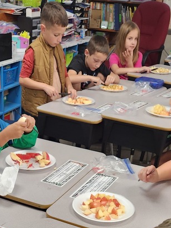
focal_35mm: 57
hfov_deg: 25.5
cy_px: 260
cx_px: 54
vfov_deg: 29.8
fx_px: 375
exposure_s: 1/120
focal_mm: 5.4
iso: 400
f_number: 1.8
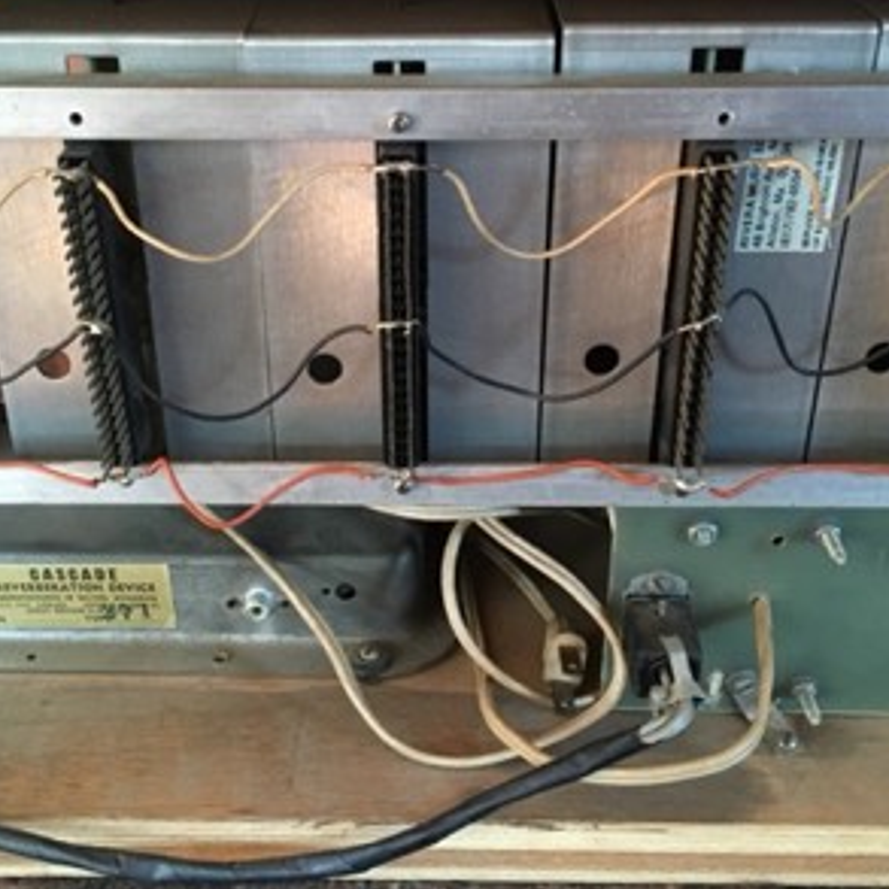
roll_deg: +1.2
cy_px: 407
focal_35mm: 42
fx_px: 1220
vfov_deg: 40.0
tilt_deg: -31.1
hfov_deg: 40.0
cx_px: 419
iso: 200
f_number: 2.2
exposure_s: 1/15
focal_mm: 4.15
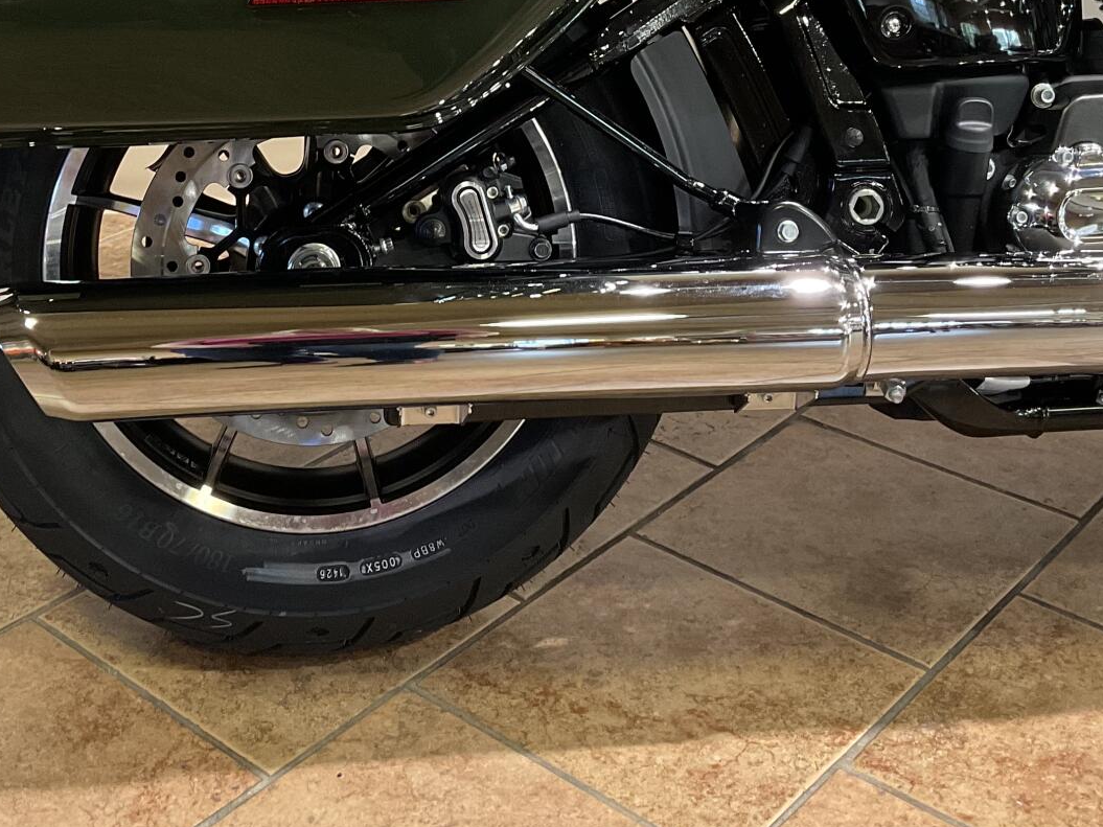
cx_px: 413
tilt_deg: -17.6
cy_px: 52
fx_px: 1752
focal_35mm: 55
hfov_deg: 34.8
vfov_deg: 25.6
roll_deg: -0.3
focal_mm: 3
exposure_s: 1/60
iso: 100
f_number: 1.8
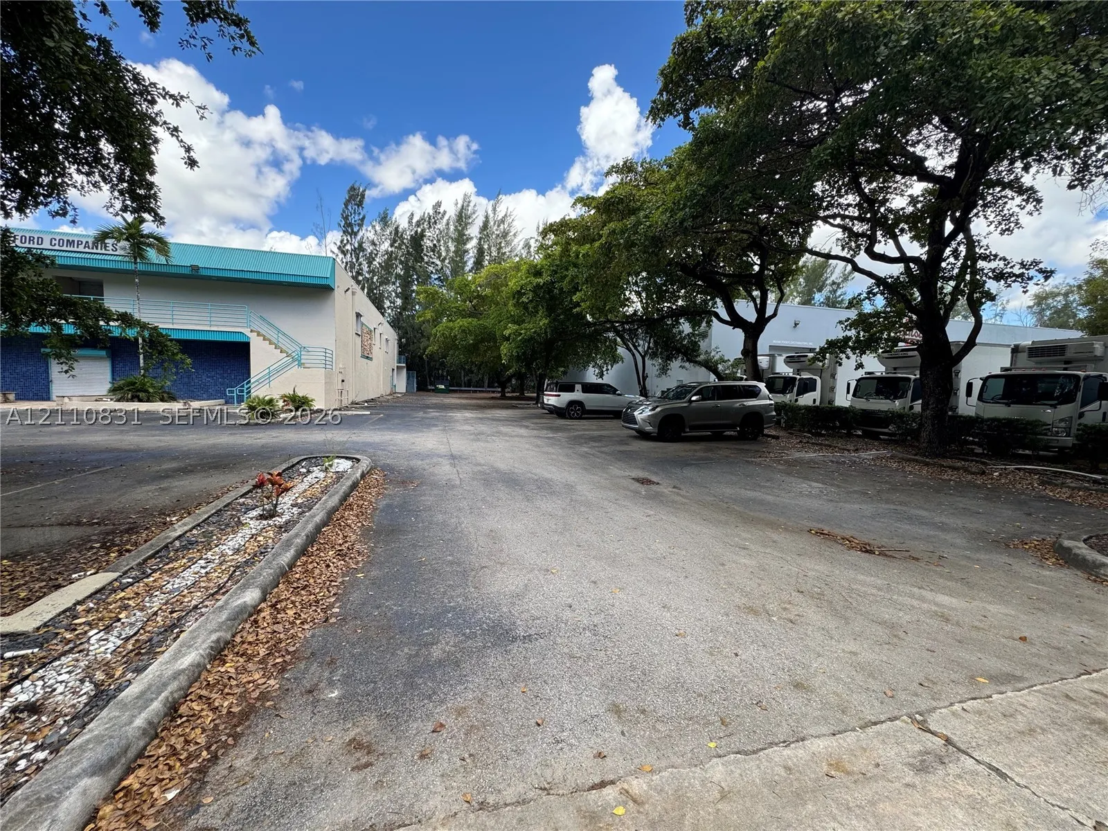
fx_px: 448
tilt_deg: -4.5
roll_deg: -1.9
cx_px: 554
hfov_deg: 102.1
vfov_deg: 85.7
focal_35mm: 14
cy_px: 416
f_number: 2.2
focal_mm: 2.22
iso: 40
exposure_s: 1/303
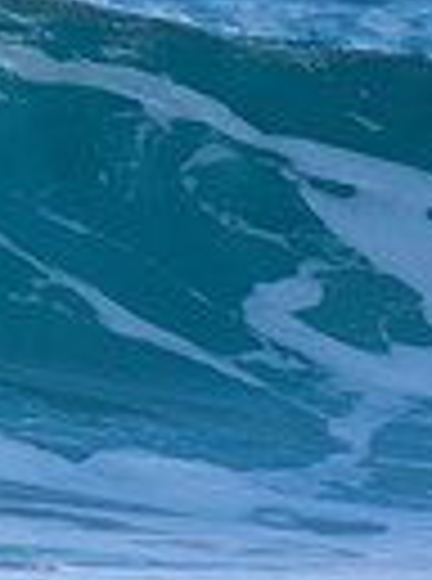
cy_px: -29
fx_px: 54433
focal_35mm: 3255
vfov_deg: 0.6
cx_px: -680
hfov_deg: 0.5
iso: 180
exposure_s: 1/640
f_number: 5.6
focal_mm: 500
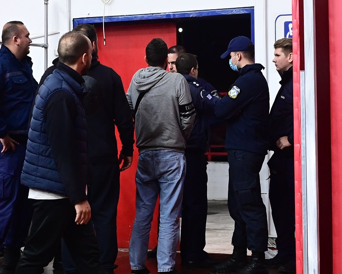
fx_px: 506
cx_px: 143
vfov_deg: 30.3
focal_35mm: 50
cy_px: 137
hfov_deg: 37.2
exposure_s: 1/800
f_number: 2.8
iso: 2500
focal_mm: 44
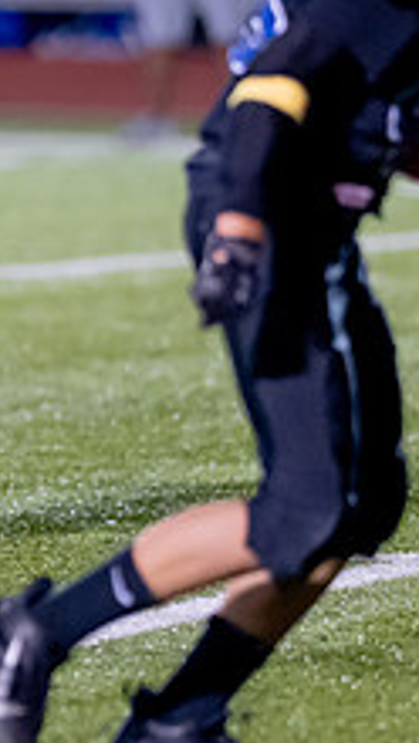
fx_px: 13134
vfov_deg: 3.2
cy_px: 90
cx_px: -461
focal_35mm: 666
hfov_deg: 1.8
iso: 1600
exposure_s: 1/1000
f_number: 1.8
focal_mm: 135
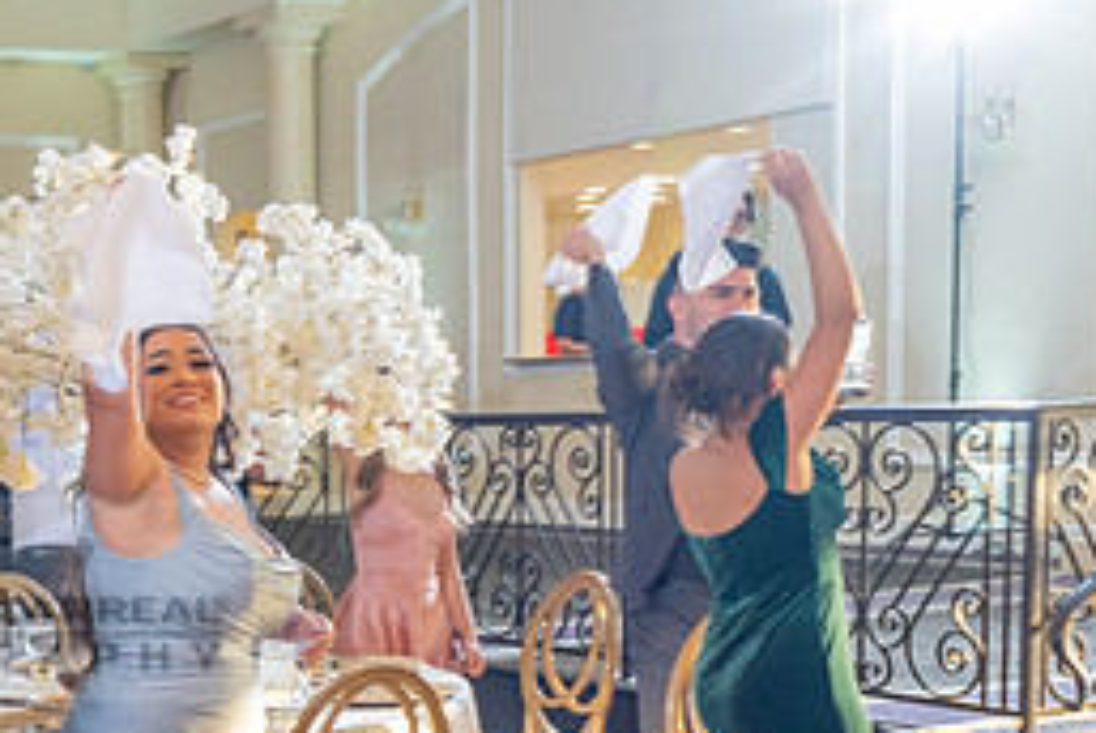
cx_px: -109
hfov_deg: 27.5
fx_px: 2042
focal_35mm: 67
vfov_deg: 19.9
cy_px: 678
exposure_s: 1/80
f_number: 4
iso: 800
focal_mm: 24
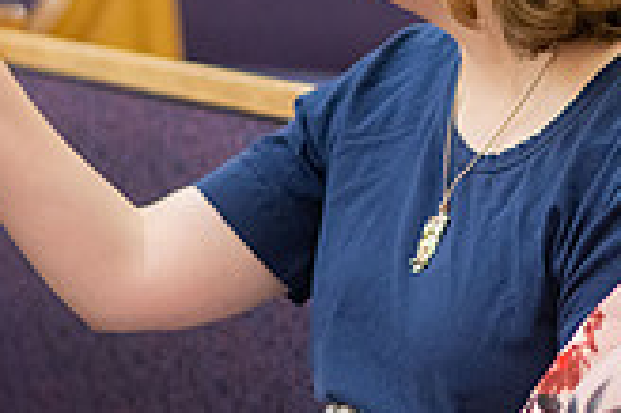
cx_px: 447
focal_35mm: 177
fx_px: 3050
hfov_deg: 11.6
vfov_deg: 7.7
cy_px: 70
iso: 1600
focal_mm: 50
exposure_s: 1/250
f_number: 1.8
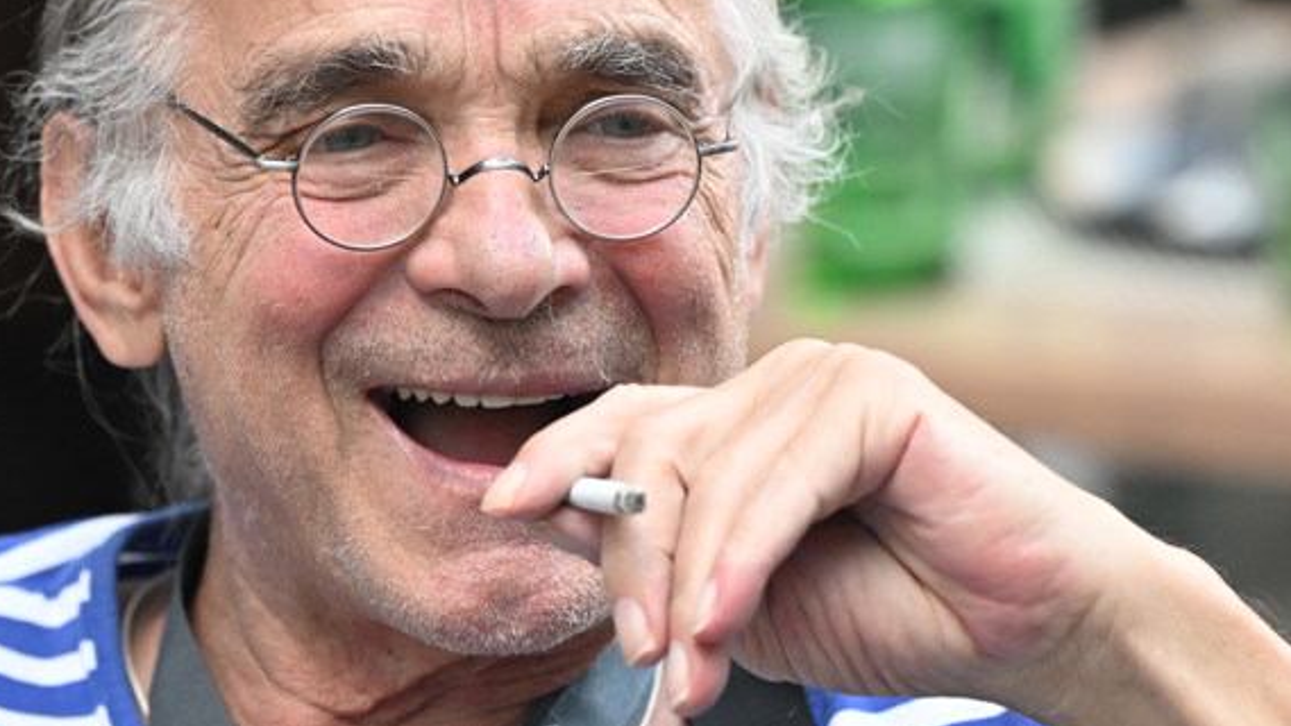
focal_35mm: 381
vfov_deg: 3.2
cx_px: 608
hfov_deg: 5.7
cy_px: 500
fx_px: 13042
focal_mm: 200
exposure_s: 1/640
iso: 2000
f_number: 4
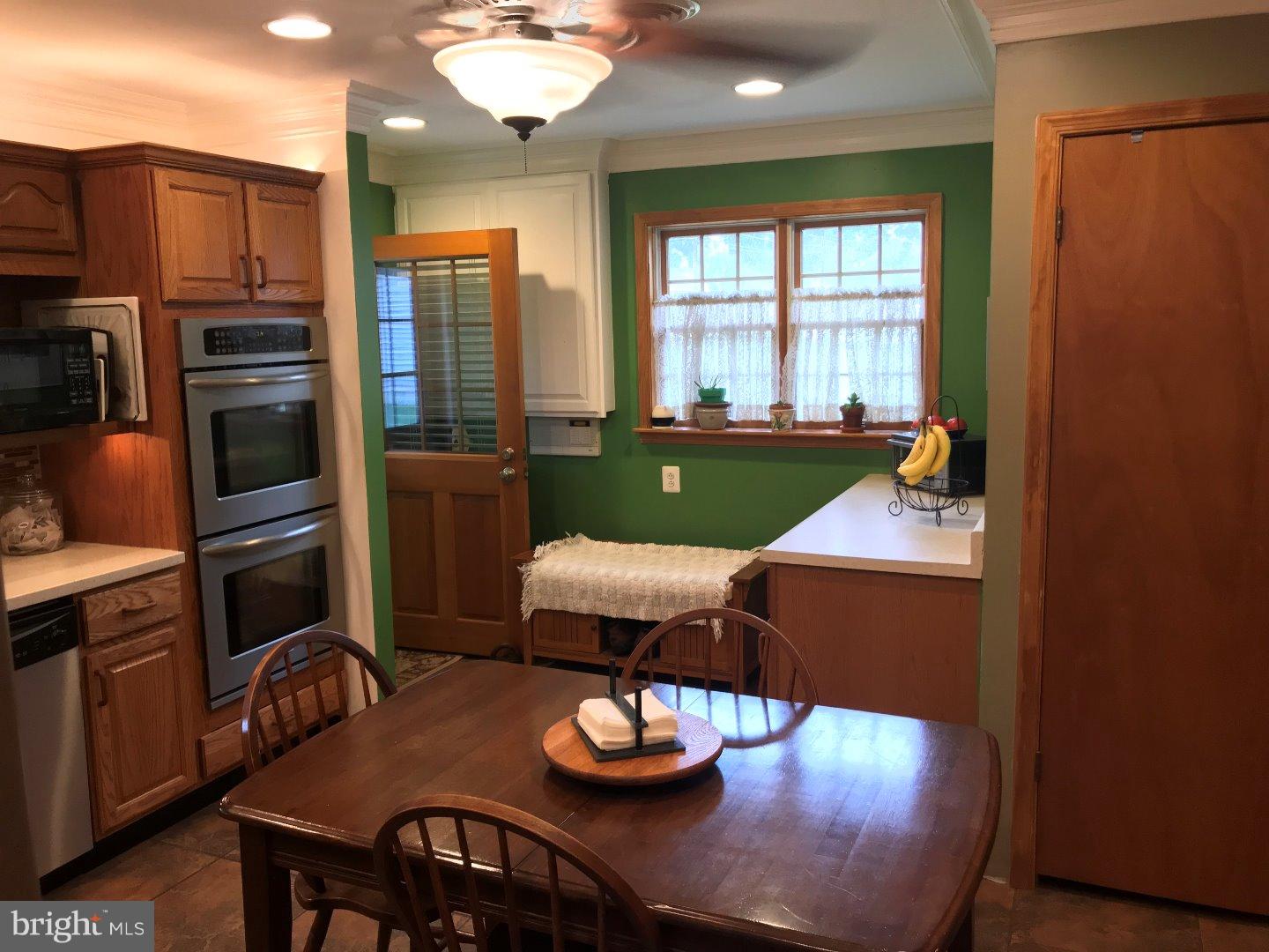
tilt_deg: -9.2
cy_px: 476
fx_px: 1026
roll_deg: +0.9
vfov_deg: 49.7
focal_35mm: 28
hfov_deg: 63.4
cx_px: 634
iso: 64
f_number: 1.8
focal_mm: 3.99
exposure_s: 1/30
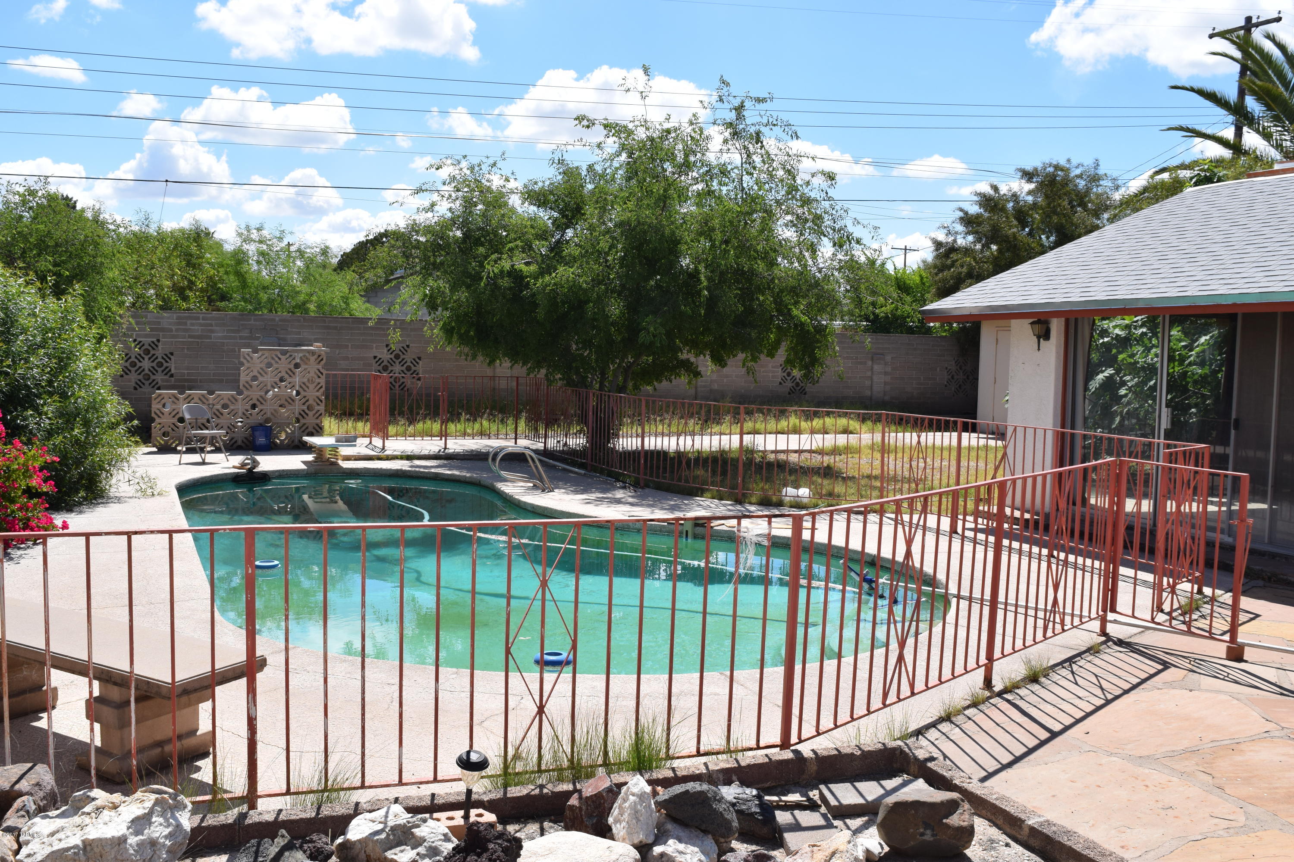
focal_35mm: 33
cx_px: 647
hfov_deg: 57.2
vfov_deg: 40.0
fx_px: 1186
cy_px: 431
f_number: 10
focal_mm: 22
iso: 200
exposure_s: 1/400
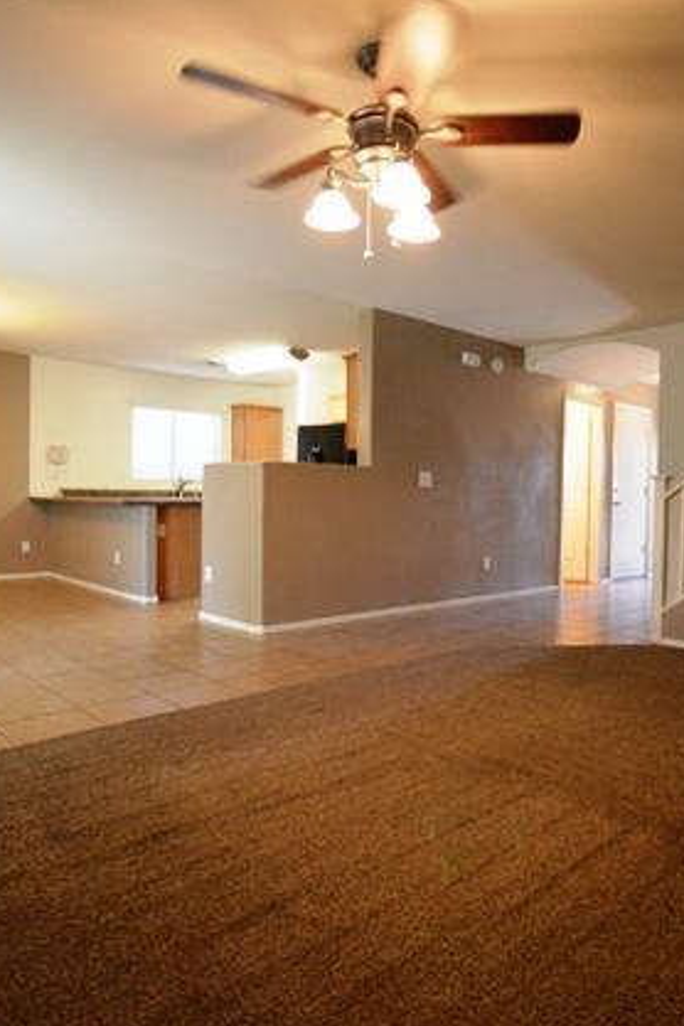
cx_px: 401
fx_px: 655
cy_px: 514
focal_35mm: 23
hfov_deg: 54.8
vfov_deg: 76.1
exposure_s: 1/60
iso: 2000
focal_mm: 10
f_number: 4
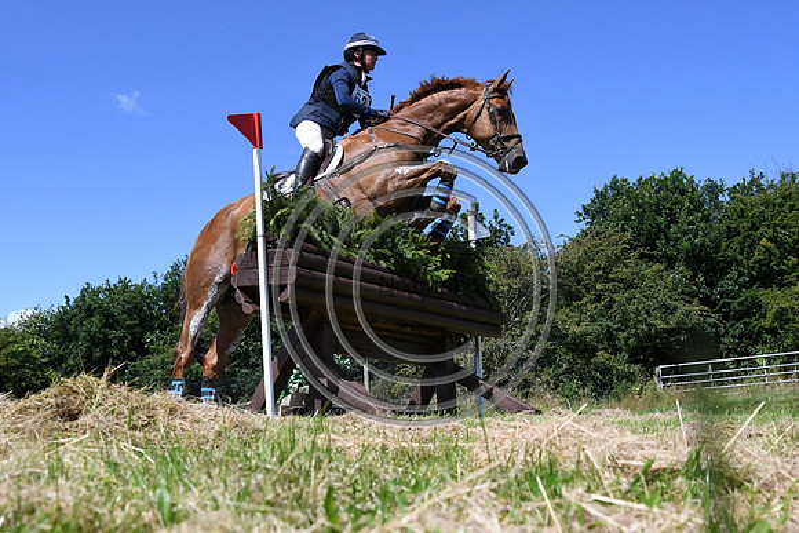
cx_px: 400
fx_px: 799
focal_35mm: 36
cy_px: 266
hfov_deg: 53.1
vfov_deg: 36.9
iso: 1400
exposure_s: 1/4000
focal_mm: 24
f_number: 8
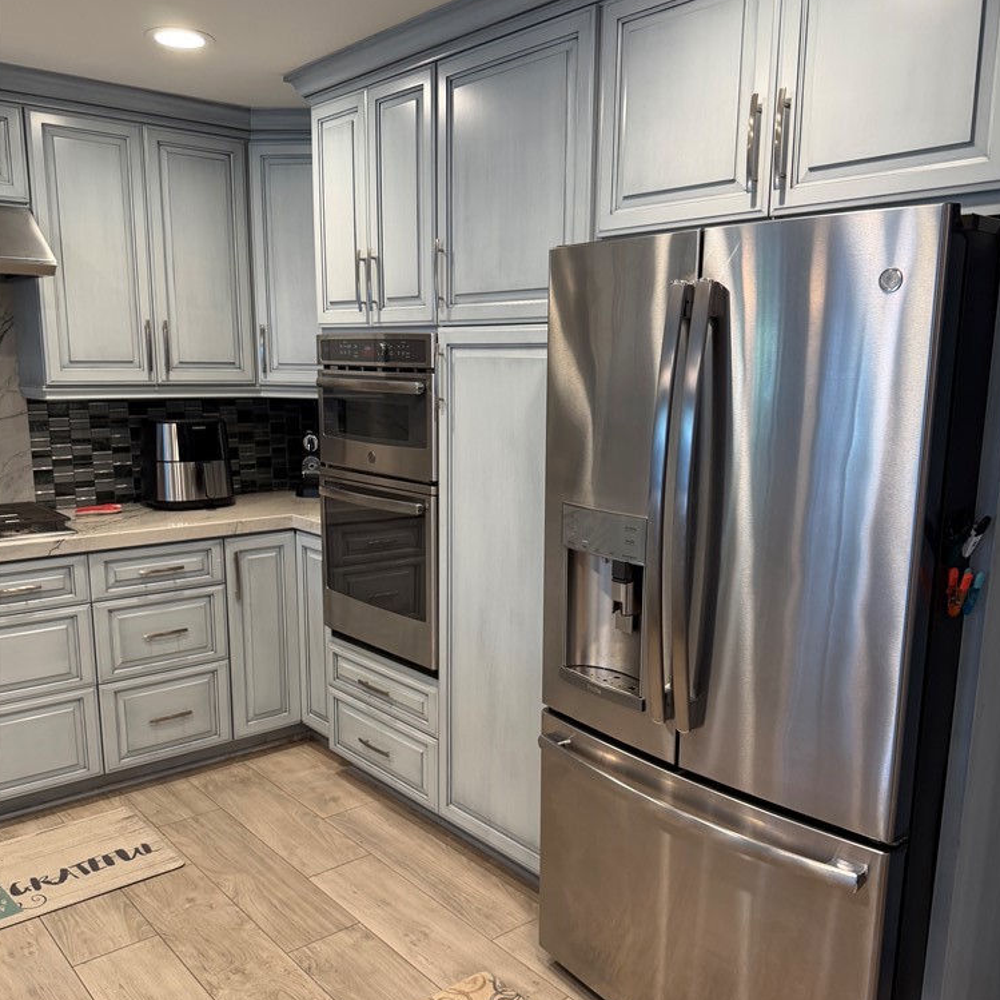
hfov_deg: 55.6
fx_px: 948
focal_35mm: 29
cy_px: 546
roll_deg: -0.6
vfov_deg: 55.5
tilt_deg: -11.3
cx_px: 505
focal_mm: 6.76
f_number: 1.78
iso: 160
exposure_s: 1/60
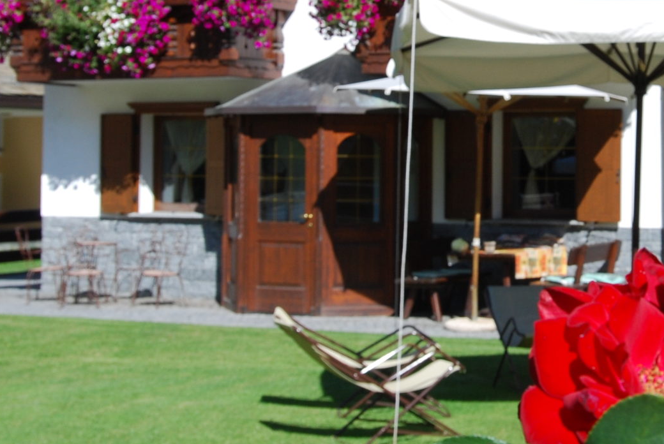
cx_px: 533
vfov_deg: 14.2
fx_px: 1773
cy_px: 61
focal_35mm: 96
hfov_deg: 21.0
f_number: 10
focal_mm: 26
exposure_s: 1/250
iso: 180
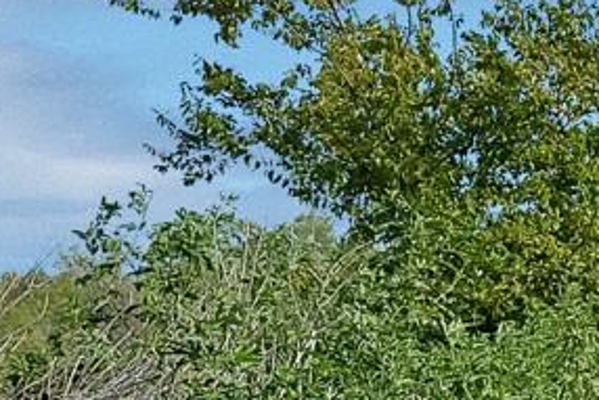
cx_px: 1912
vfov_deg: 8.1
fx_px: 2797
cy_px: 514
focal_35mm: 168
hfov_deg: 9.2
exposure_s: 1/1250
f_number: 9
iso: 640
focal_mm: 24
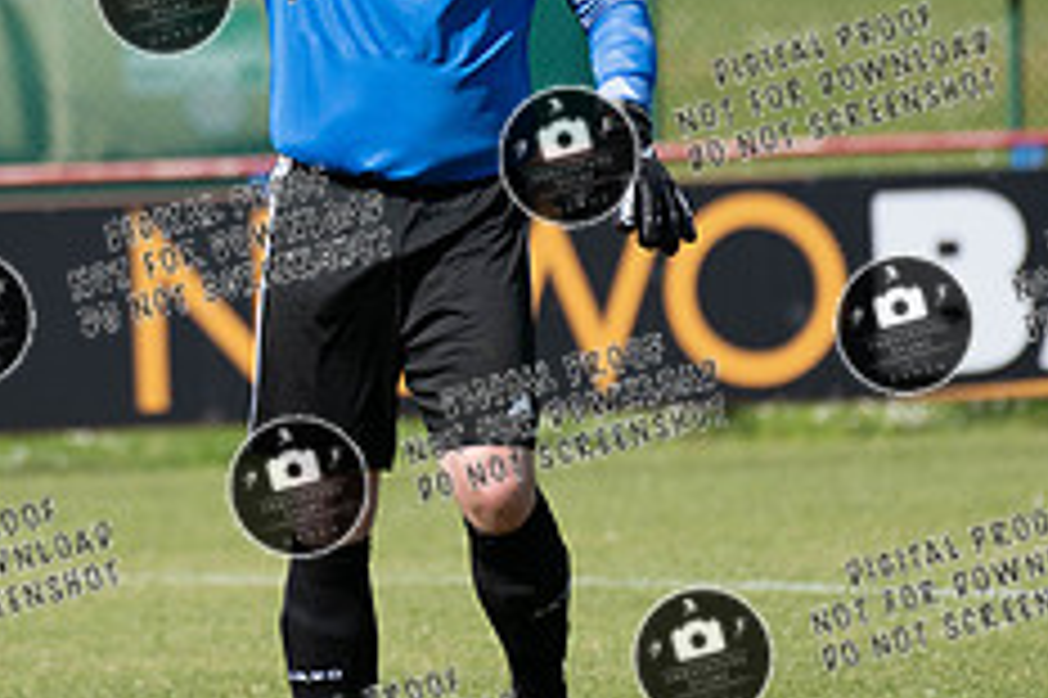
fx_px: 23941
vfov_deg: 1.7
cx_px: 256
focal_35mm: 823
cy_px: 209
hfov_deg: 2.5
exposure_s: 1/1600
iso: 400
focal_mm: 330
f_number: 5.6
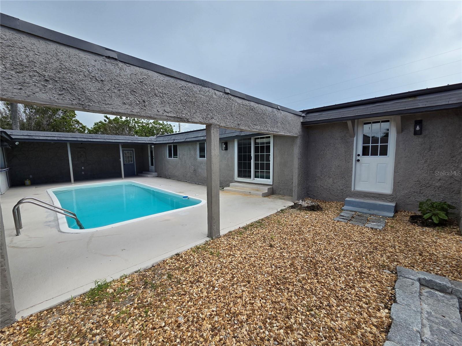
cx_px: 231
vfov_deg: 89.9
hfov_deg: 106.2
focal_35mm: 13
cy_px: 173
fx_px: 174
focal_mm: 2.2
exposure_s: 1/1718
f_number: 2.2
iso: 50
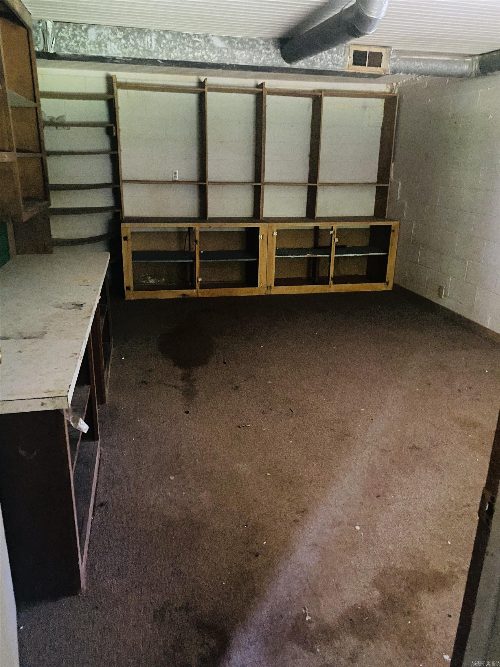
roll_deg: -1.0
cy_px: 334
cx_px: 250
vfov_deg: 67.3
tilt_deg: -17.4
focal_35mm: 26
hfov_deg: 53.1
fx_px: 501
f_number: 1.8
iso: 1000
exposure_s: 1/29
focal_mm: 4.25
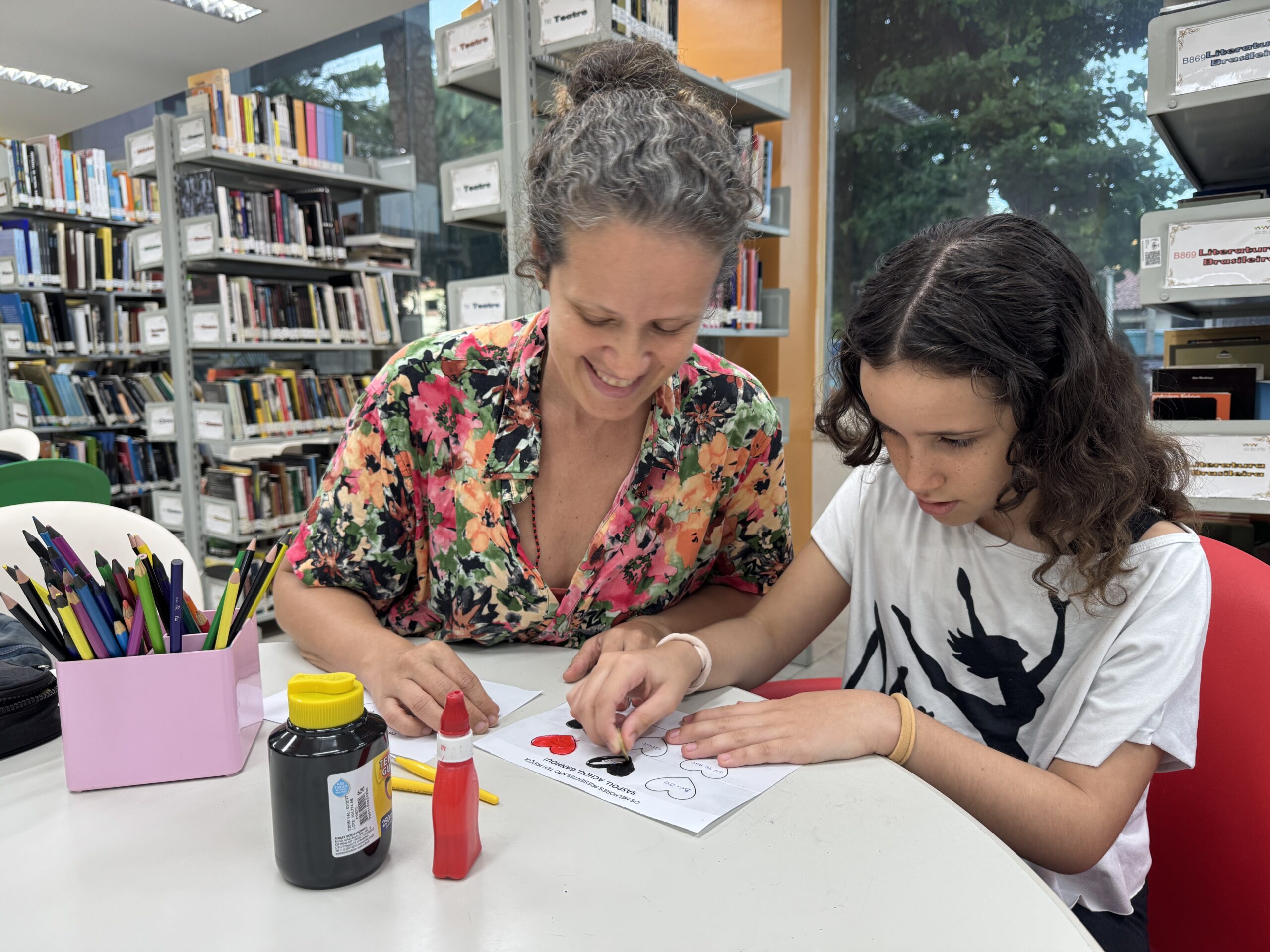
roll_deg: +1.0
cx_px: 635
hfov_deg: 71.6
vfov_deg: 56.8
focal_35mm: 24
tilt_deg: -7.4
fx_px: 881
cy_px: 476
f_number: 1.78
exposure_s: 1/60
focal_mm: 6.76
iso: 125
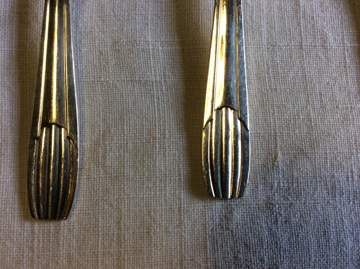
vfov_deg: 44.1
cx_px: 180
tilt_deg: -81.7
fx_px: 332
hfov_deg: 56.9
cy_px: 134
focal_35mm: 32
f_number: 2.4
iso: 64
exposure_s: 1/25
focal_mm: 3.3
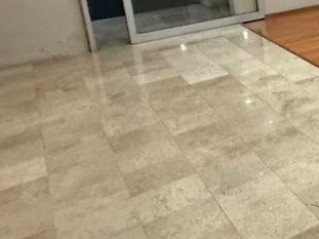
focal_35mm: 54
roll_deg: -1.4
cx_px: 502
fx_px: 497
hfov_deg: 25.1
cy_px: -11
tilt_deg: -11.9
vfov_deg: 25.4
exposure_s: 1/60
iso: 400
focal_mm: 2.22
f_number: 2.2
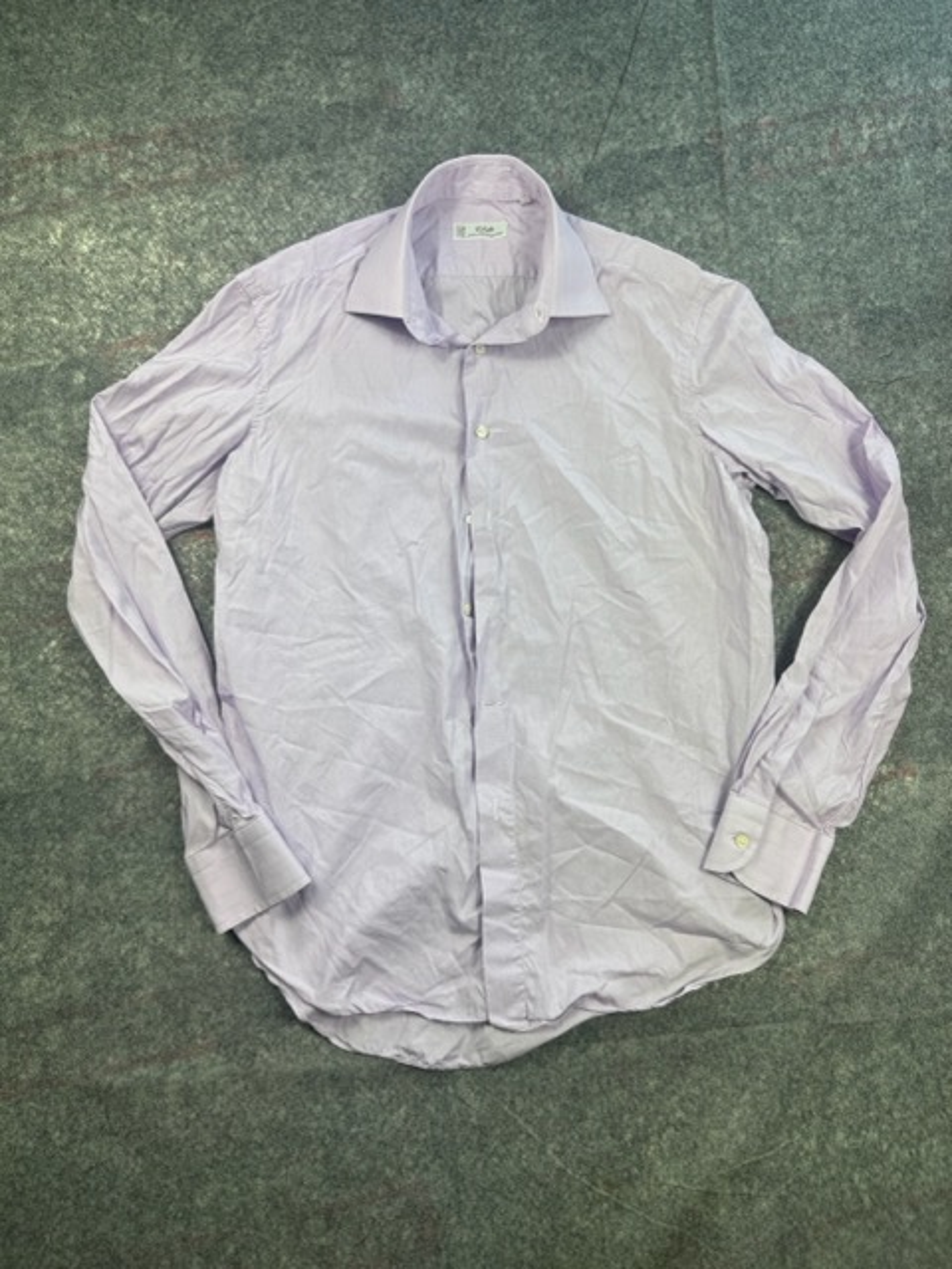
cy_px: 634
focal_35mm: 24
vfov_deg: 71.6
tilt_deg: -59.5
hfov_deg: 56.8
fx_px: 880
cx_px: 476
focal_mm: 6.76
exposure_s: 1/297
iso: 80
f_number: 1.78
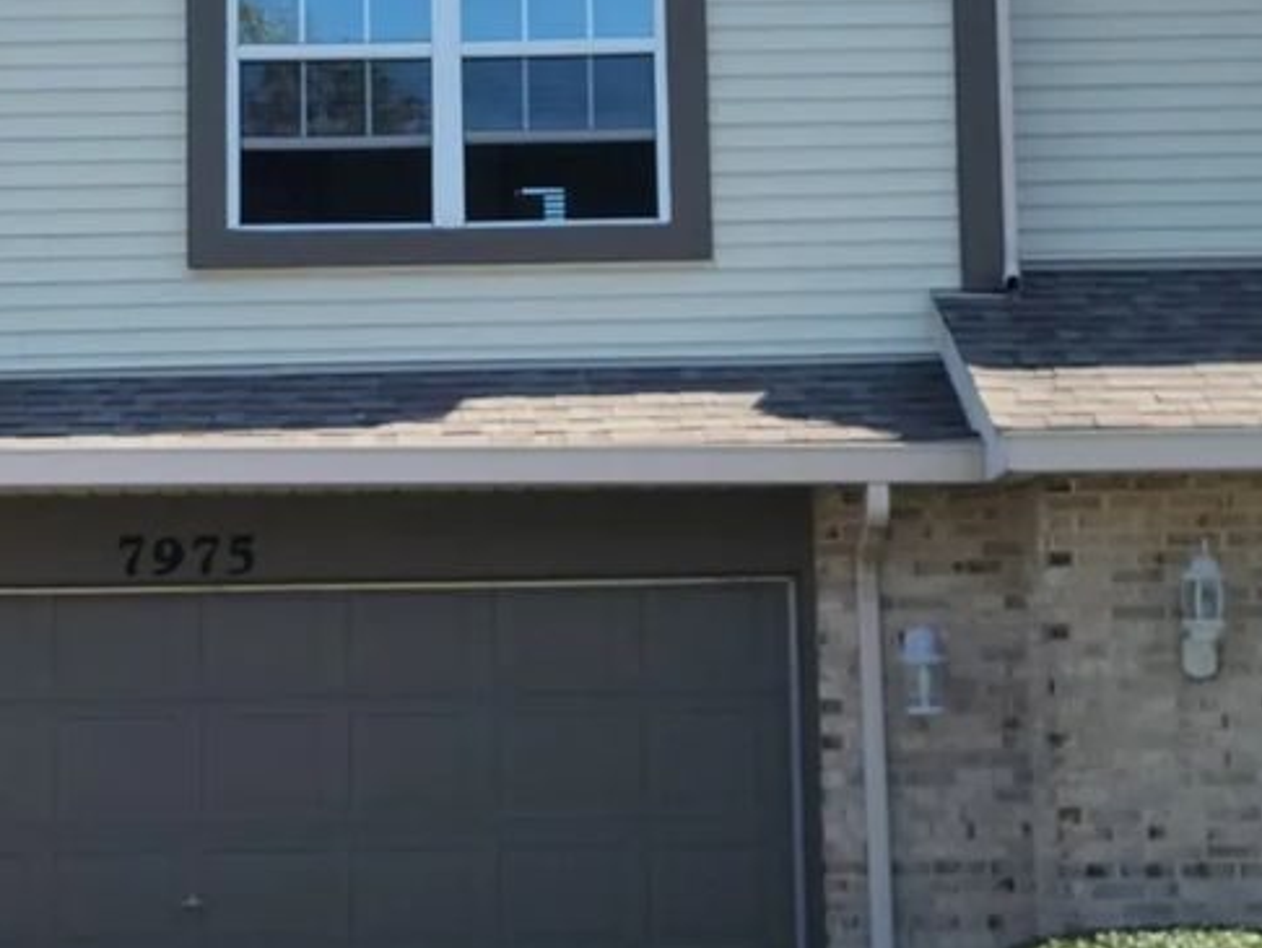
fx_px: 2152
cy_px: 355
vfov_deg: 24.8
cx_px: 306
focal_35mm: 59
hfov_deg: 32.0
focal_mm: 5.9
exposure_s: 1/394
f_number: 2
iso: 25
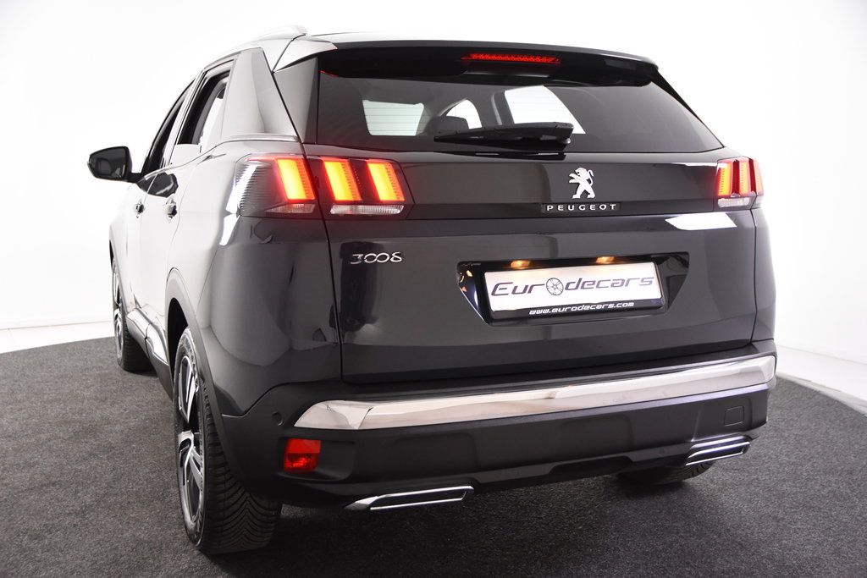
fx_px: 939
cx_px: 434
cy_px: 289
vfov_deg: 34.2
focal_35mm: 39
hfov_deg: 49.5
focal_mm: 26
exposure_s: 1/60
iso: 1600
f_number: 4
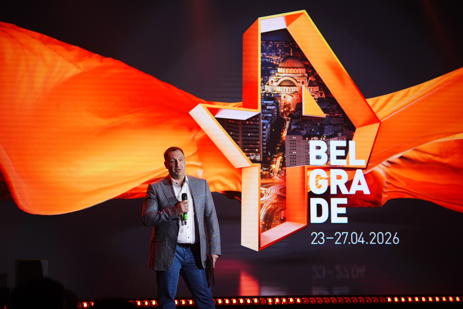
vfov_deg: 15.0
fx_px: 1170
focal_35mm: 91
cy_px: 154
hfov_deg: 22.4
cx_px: 232
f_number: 2.8
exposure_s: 1/200
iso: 400
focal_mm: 91
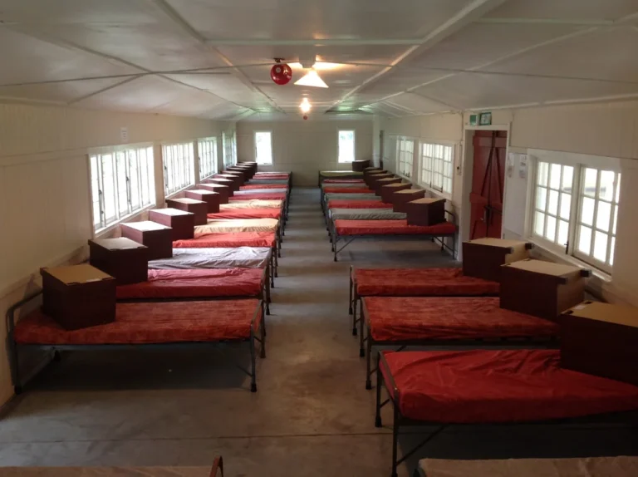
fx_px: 644
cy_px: 238
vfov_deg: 40.6
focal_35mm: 35
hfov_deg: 52.7
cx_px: 319
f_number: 2.4
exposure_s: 1/15
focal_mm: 4.28
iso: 100
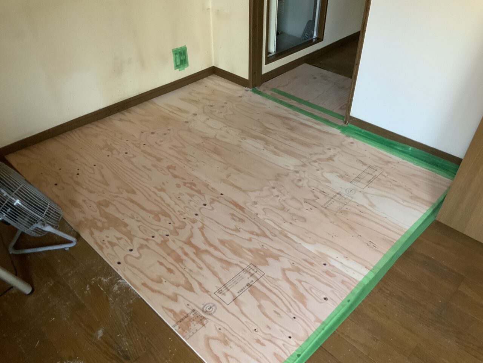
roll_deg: +1.8
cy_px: 182
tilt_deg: -38.7
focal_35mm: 29
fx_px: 405
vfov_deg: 48.2
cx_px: 242
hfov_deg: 61.7
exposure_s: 1/33
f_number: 1.8
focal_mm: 3
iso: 250
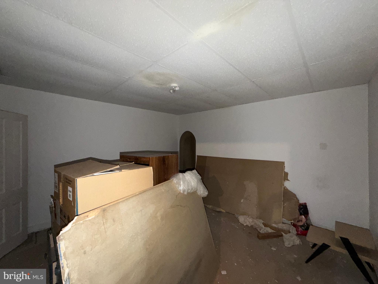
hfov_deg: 102.1
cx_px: 189
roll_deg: -0.7
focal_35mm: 14
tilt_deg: -1.1
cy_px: 142
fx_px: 153
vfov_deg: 85.7
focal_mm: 2.22
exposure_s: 1/26
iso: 320
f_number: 2.2
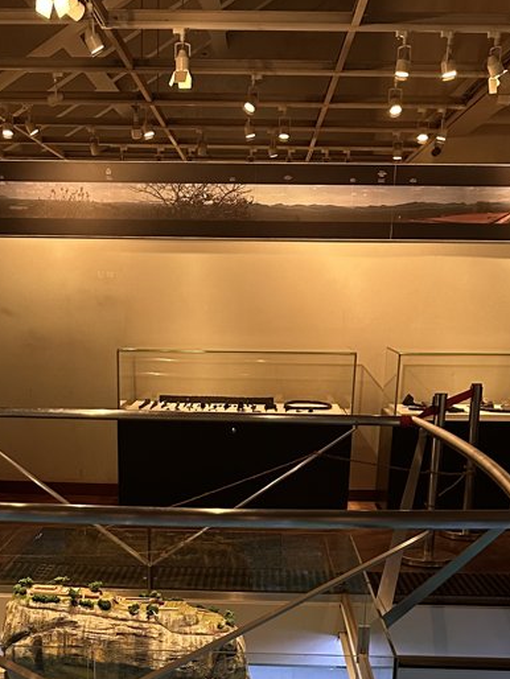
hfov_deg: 26.1
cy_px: 694
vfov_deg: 31.5
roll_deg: -1.3
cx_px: 205
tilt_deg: -20.2
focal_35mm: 56
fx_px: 1099
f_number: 1.78
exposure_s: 1/33
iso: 640
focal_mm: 6.86
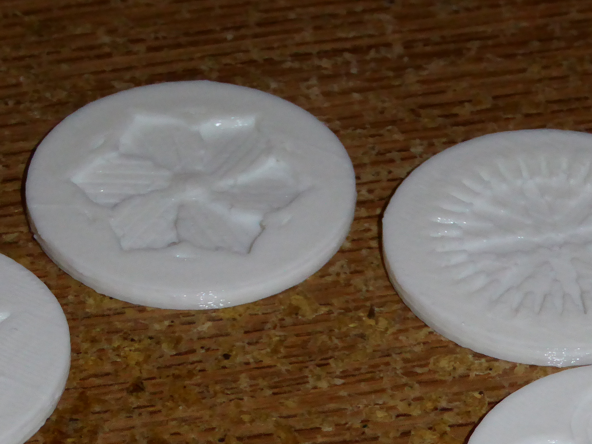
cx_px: 267
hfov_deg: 11.9
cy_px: 455
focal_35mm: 166
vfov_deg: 8.9
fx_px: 2839
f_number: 4.5
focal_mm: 12.5
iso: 400
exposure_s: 1/60
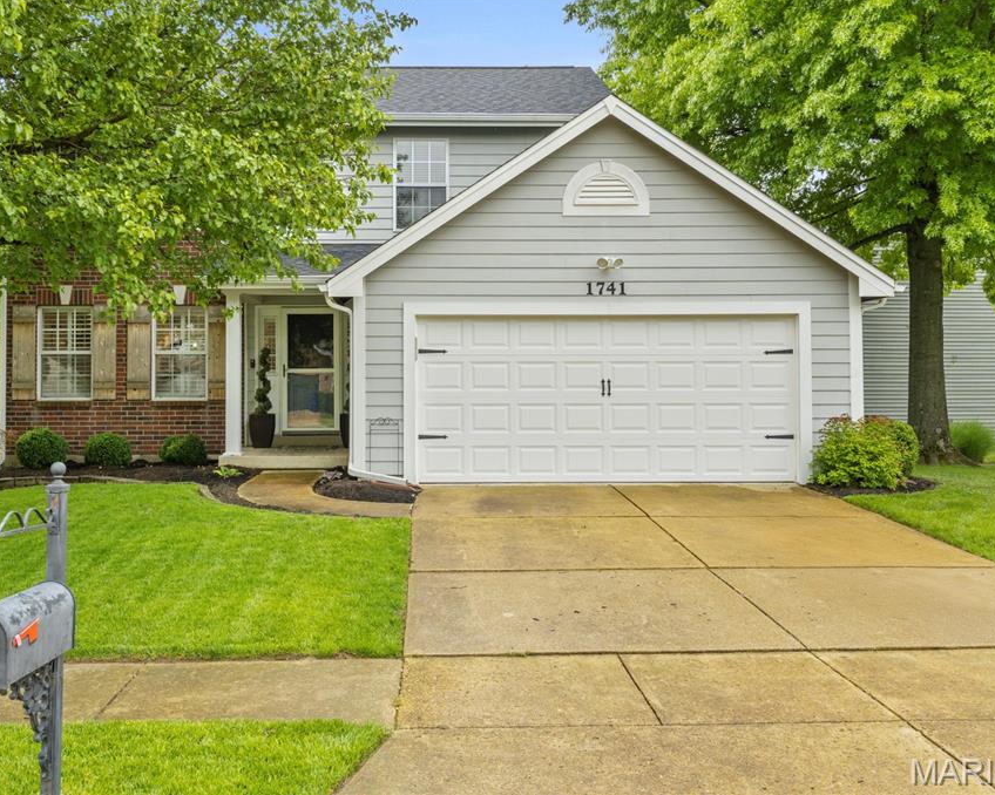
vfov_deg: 43.3
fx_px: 1001
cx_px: 427
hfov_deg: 52.7
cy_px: 396
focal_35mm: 34
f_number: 8
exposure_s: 1/25
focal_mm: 20
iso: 400
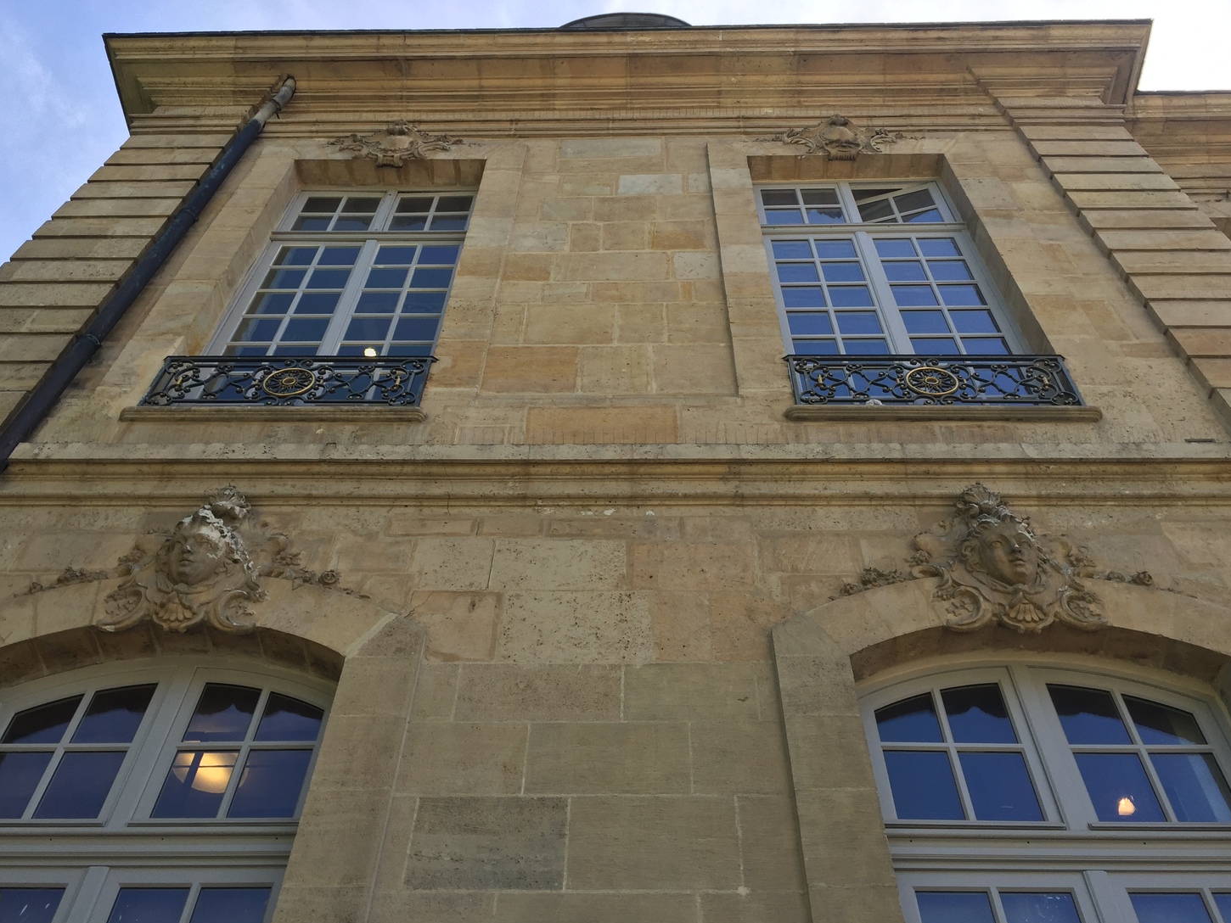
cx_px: 624
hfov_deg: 56.8
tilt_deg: +55.7
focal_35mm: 32
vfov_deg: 44.2
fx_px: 1138
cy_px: 454
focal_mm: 4.15
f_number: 2.2
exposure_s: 1/732
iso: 32
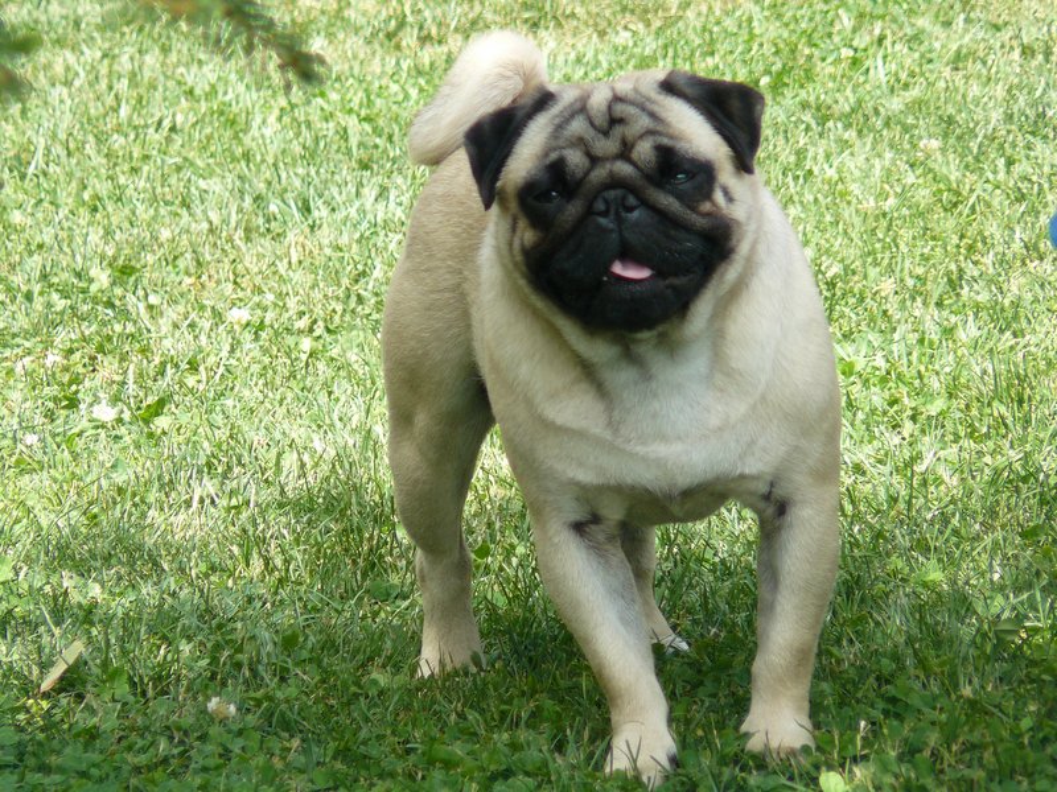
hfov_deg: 4.6
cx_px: 528
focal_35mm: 432
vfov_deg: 3.4
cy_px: 396
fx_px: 13191
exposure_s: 1/200
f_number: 4
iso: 100
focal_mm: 72
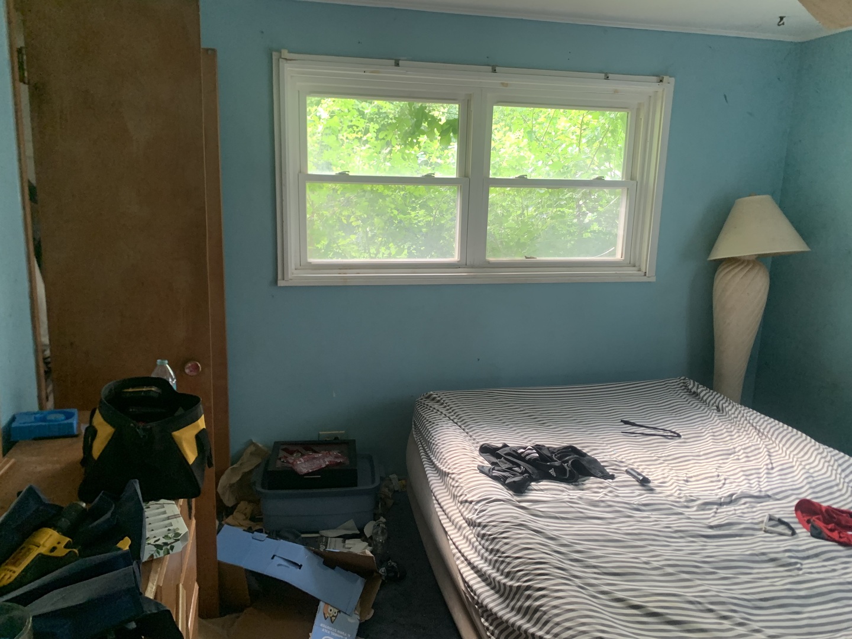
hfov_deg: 67.3
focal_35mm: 26
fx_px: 640
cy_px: 320
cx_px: 426
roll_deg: -0.8
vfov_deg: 53.1
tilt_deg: -11.7
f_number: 1.8
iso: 160
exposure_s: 1/60
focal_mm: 4.25
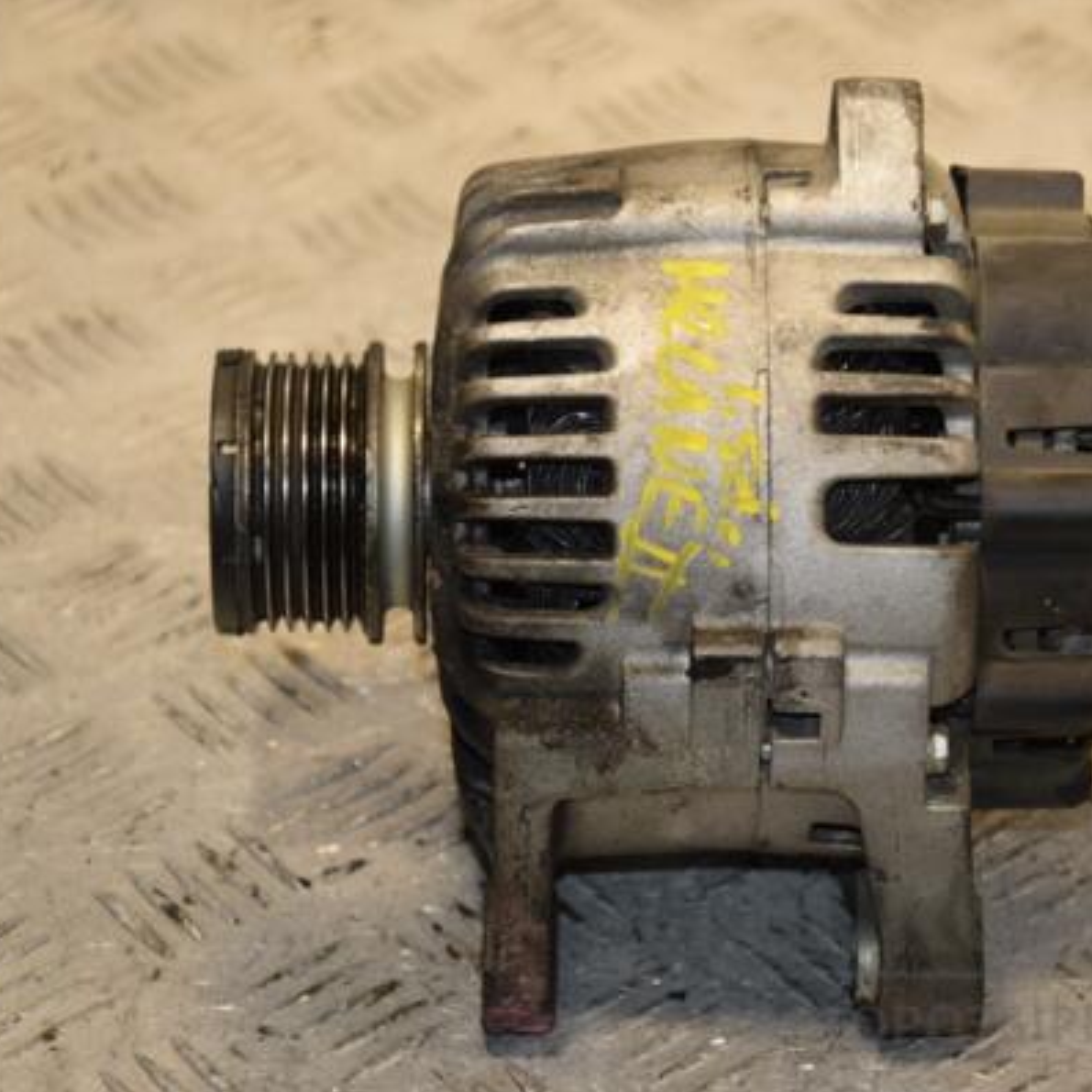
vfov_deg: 12.9
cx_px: 696
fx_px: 4818
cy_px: 545
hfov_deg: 12.9
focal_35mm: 135
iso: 800
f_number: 5.6
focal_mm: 70
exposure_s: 1/200
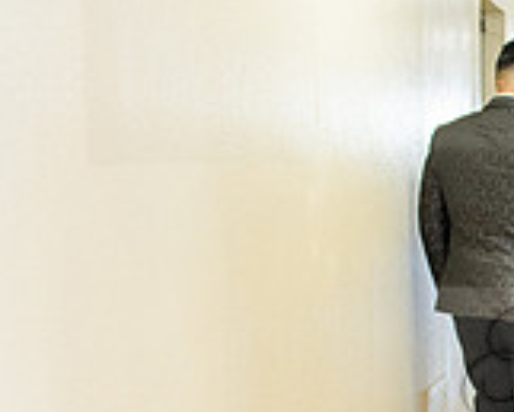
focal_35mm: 81
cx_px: 712
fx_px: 1233
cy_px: 362
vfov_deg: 18.7
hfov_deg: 20.9
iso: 1250
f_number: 5
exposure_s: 1/100
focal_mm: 24
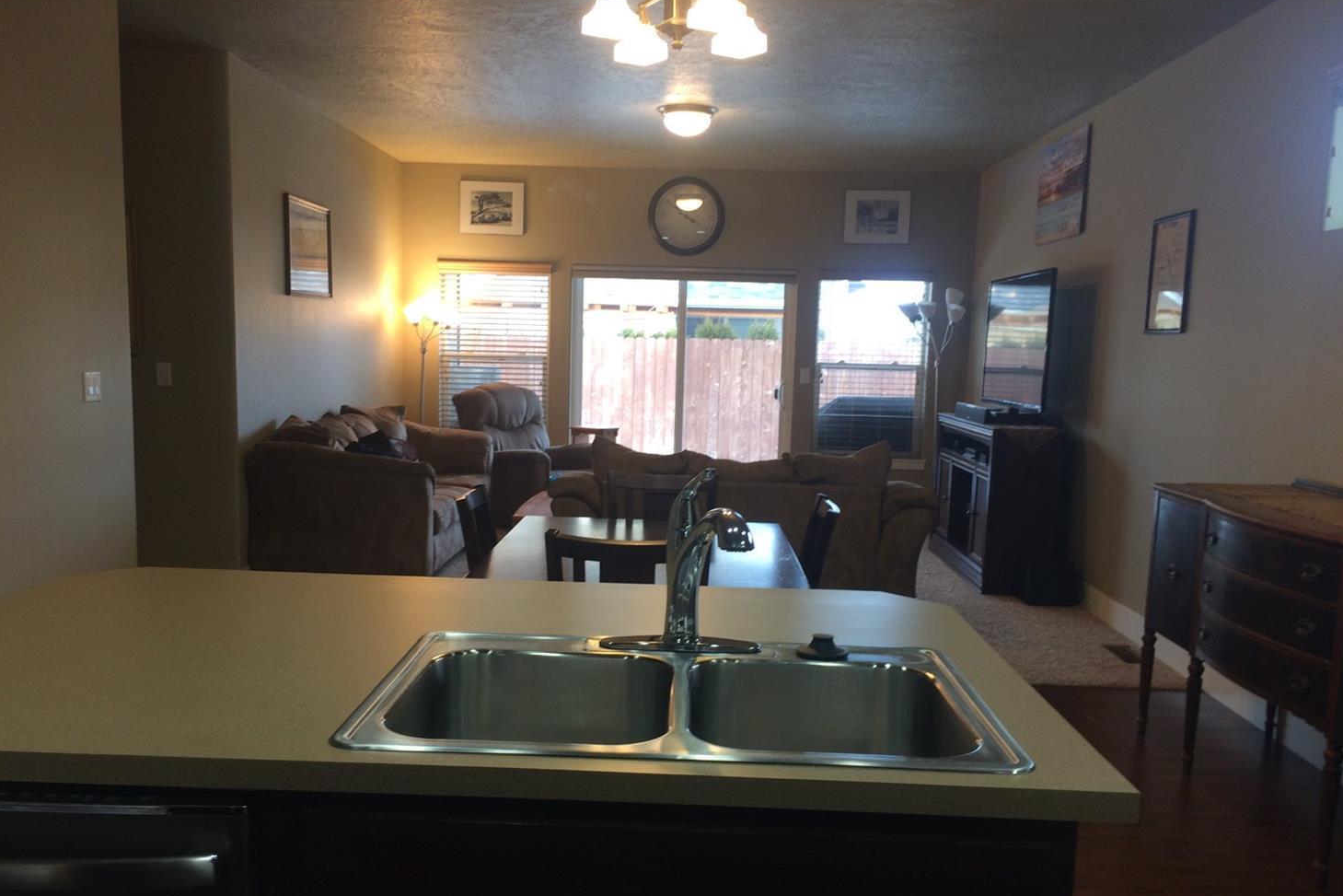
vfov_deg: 42.2
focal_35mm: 31
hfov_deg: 60.3
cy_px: 512
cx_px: 658
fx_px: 1157
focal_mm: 4.15
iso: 50
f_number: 2.2
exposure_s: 1/30
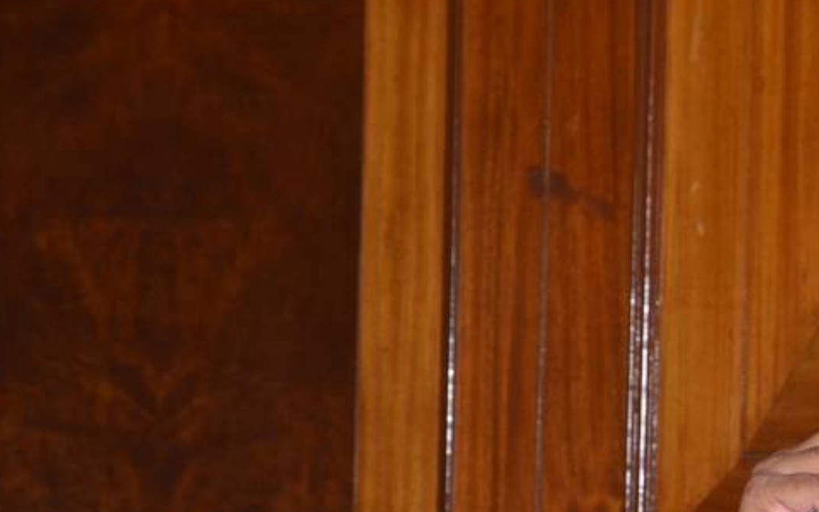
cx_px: 796
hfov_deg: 8.6
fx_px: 5449
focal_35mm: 244
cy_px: 483
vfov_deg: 5.4
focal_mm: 75
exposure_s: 1/125
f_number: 10
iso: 800
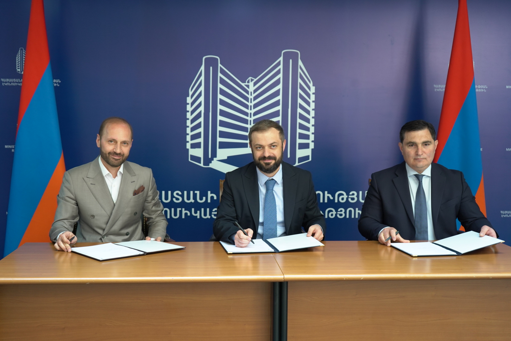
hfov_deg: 43.6
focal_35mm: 45
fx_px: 639
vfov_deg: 29.9
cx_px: 256
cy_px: 170
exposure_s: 1/100
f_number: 4.5
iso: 1250
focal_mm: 45
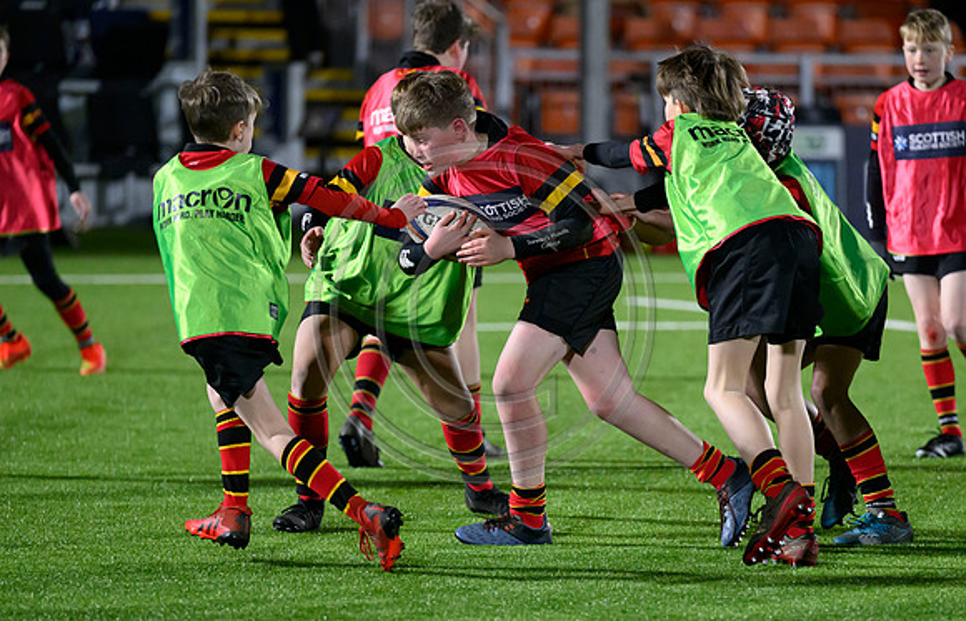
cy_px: 417
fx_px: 7090
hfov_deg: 7.8
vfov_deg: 5.0
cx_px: 629
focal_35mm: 267
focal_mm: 200
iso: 6400
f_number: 3.2
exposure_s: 1/1600
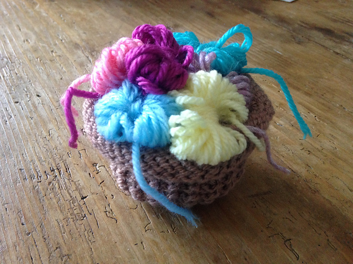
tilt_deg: -40.3
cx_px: 176
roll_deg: -1.4
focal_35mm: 33
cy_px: 132
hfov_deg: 55.4
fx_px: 337
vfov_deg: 42.9
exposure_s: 1/20
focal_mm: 4.12
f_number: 2.4
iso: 250
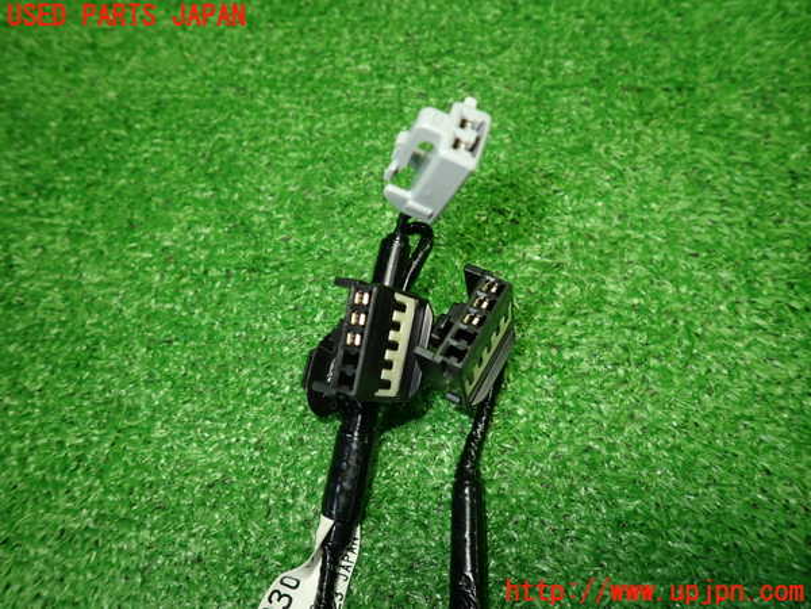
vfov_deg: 54.9
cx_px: 406
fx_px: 586
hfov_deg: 69.4
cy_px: 304
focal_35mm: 25
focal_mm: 4.5
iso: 200
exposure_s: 1/60
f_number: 2
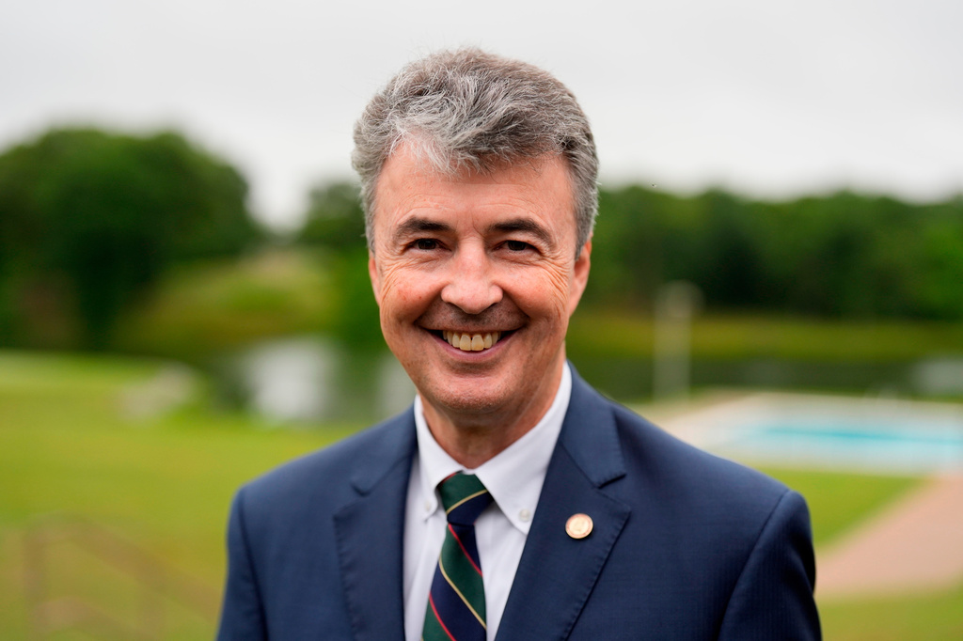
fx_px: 1337
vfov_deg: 27.0
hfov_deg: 39.6
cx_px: 482
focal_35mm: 50
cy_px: 320
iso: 500
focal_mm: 50
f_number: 1.8
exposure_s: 1/2500
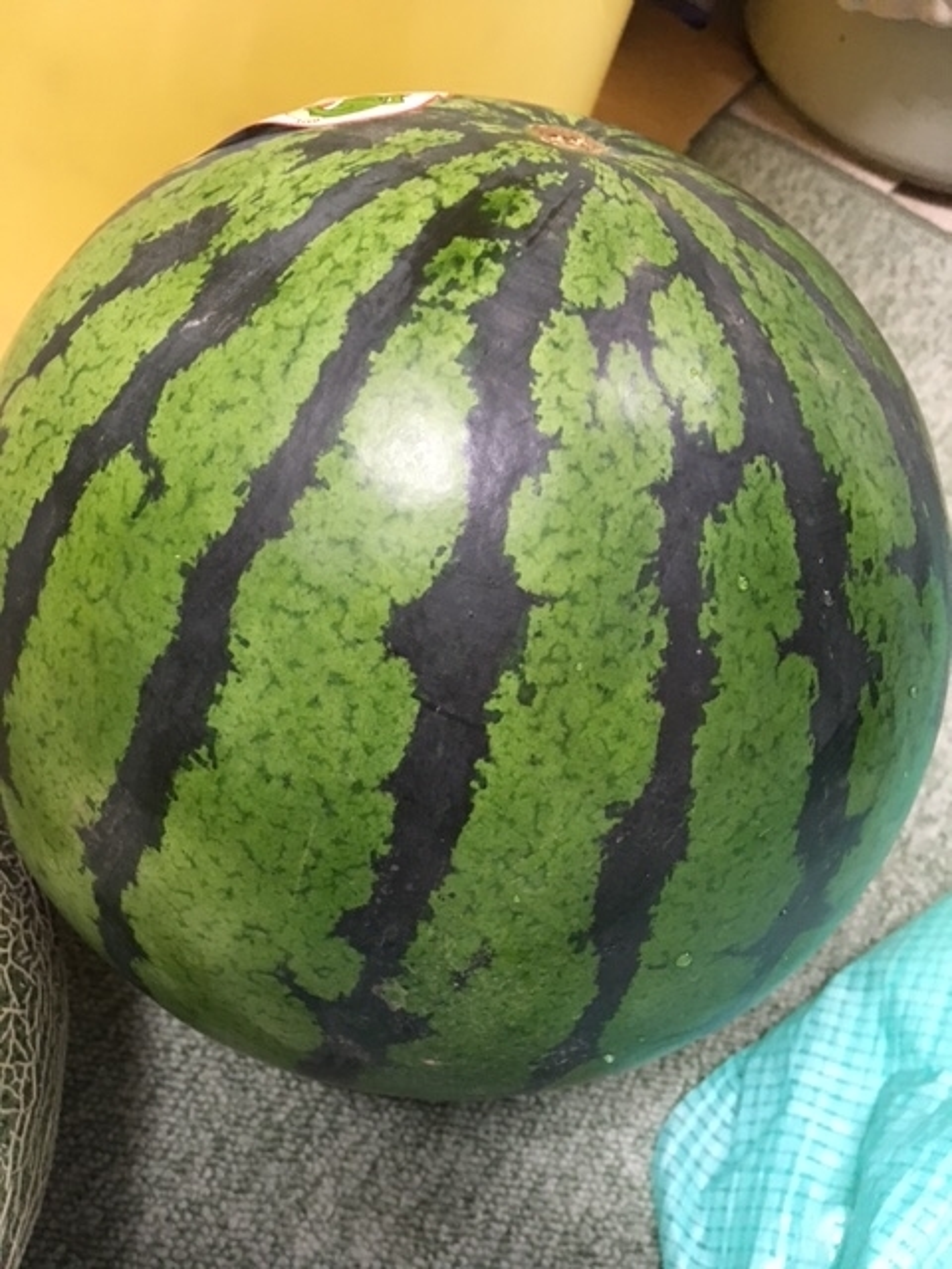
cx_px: 476
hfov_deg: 48.2
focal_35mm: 29
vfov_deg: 61.7
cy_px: 634
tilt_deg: -60.9
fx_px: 1063
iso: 250
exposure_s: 1/30
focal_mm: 4.15
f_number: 2.2
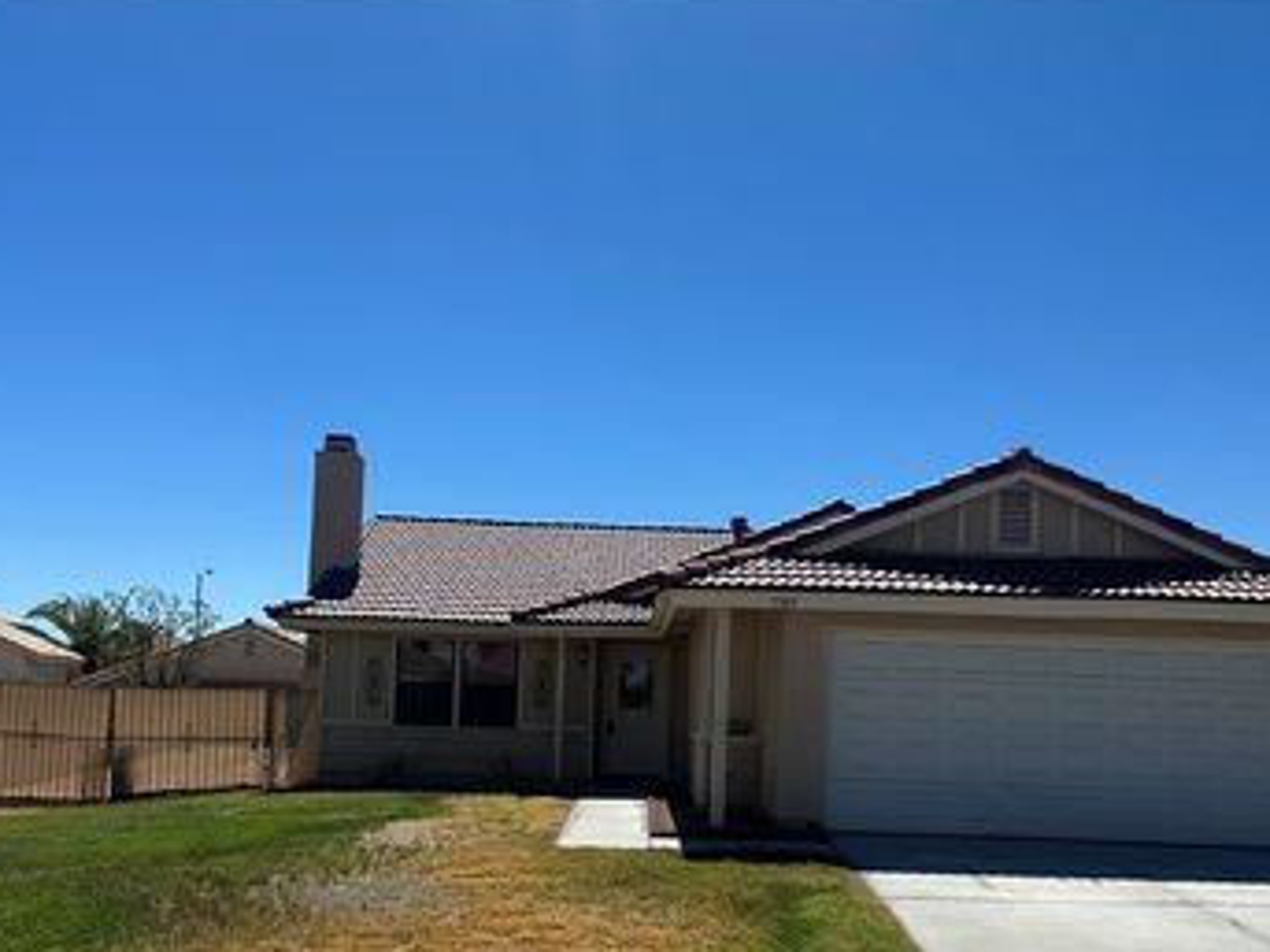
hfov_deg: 52.6
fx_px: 1284
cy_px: 672
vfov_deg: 39.9
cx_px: 666
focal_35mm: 35
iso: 80
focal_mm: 6.86
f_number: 1.78
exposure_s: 1/7576
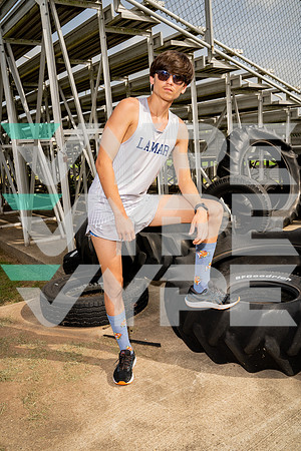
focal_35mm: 32
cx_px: 150
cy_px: 226
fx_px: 401
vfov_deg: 58.7
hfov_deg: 41.1
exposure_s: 1/250
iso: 100
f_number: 8
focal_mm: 32
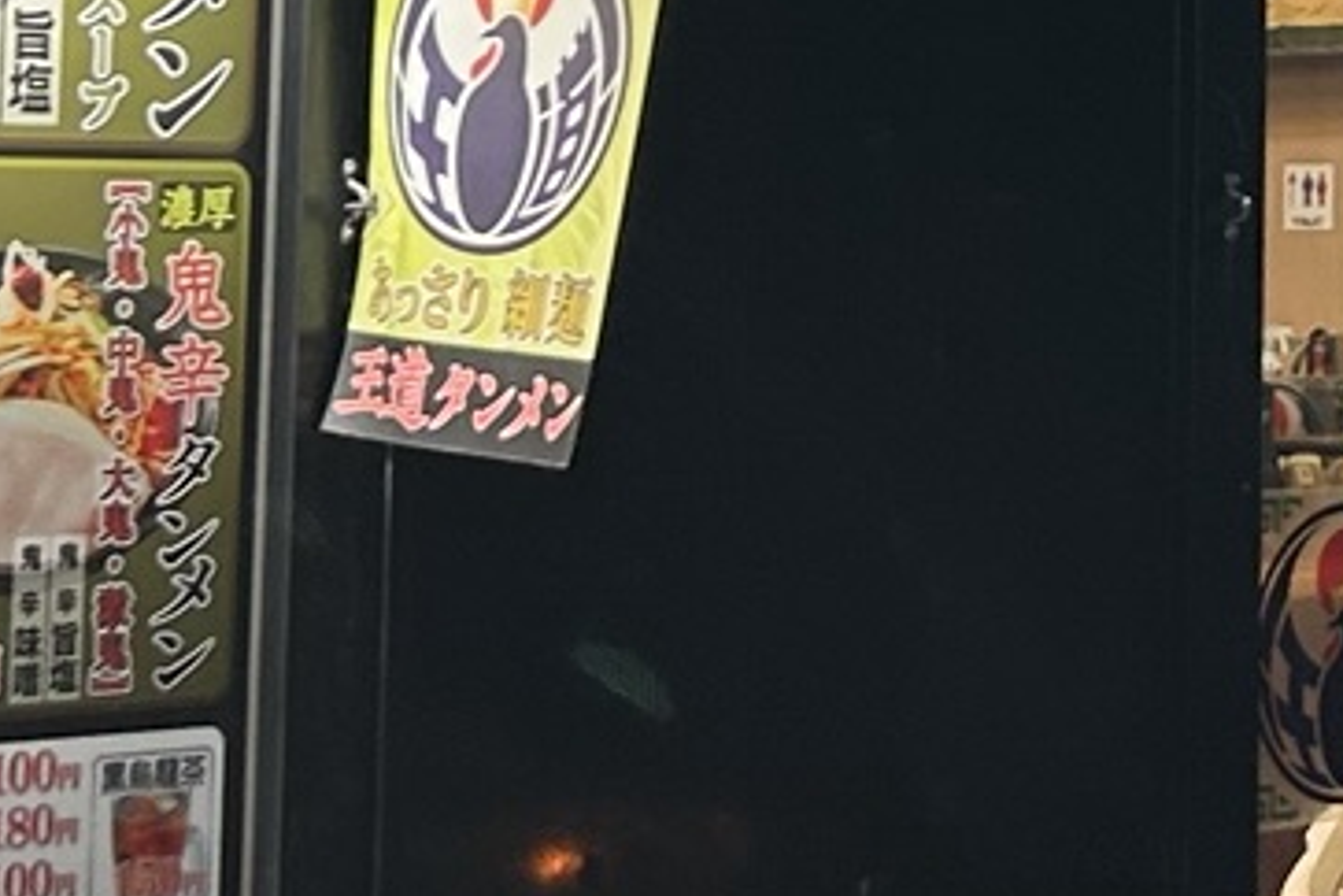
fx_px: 5558
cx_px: 1665
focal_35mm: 149
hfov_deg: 13.4
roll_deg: +0.6
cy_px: -455
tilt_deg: +9.0
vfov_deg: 9.0
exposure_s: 1/100
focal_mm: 5.7
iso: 50
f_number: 1.5
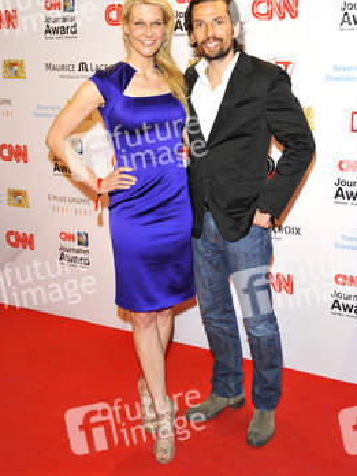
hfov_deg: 34.3
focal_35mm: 42
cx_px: 176
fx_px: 578
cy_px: 217
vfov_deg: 44.7
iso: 800
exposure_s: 1/250
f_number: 6.3
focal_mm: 38
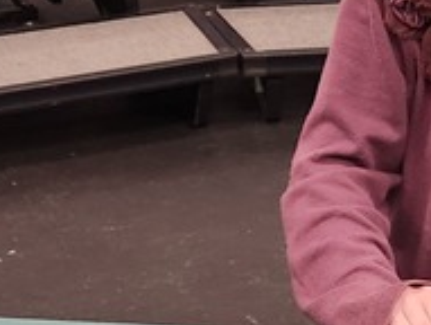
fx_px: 1534
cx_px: 345
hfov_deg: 15.9
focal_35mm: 123
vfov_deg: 12.0
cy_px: 293
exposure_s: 1/120
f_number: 1.8
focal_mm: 5.4
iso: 640
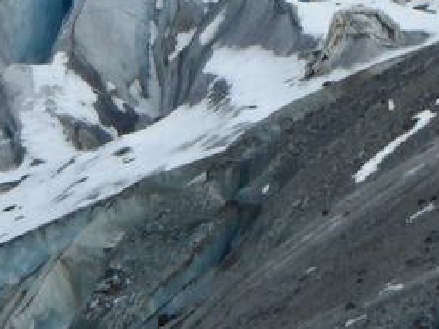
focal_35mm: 972
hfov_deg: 2.0
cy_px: -45
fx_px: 12327
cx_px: 189
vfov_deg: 1.5
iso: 80
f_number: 5.6
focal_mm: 44.8
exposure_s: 1/400
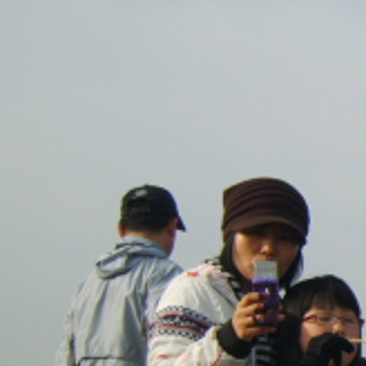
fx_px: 1447
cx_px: 687
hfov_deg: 12.9
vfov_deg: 14.2
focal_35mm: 121
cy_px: 339
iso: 50
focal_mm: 7.4
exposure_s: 1/250
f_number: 7.1
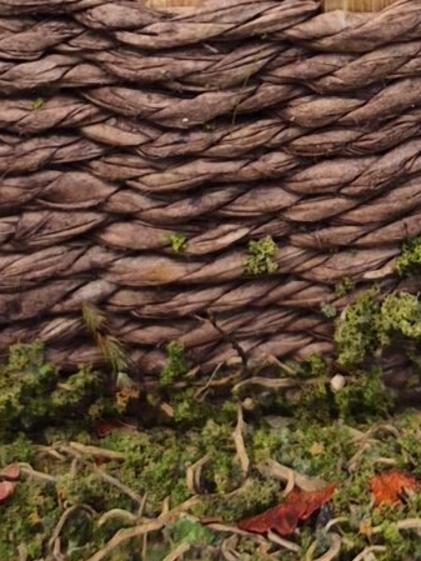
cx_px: 382
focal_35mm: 131
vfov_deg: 14.8
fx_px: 2123
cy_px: -11
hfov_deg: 11.3
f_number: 1.8
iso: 40
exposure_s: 1/180
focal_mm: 5.4
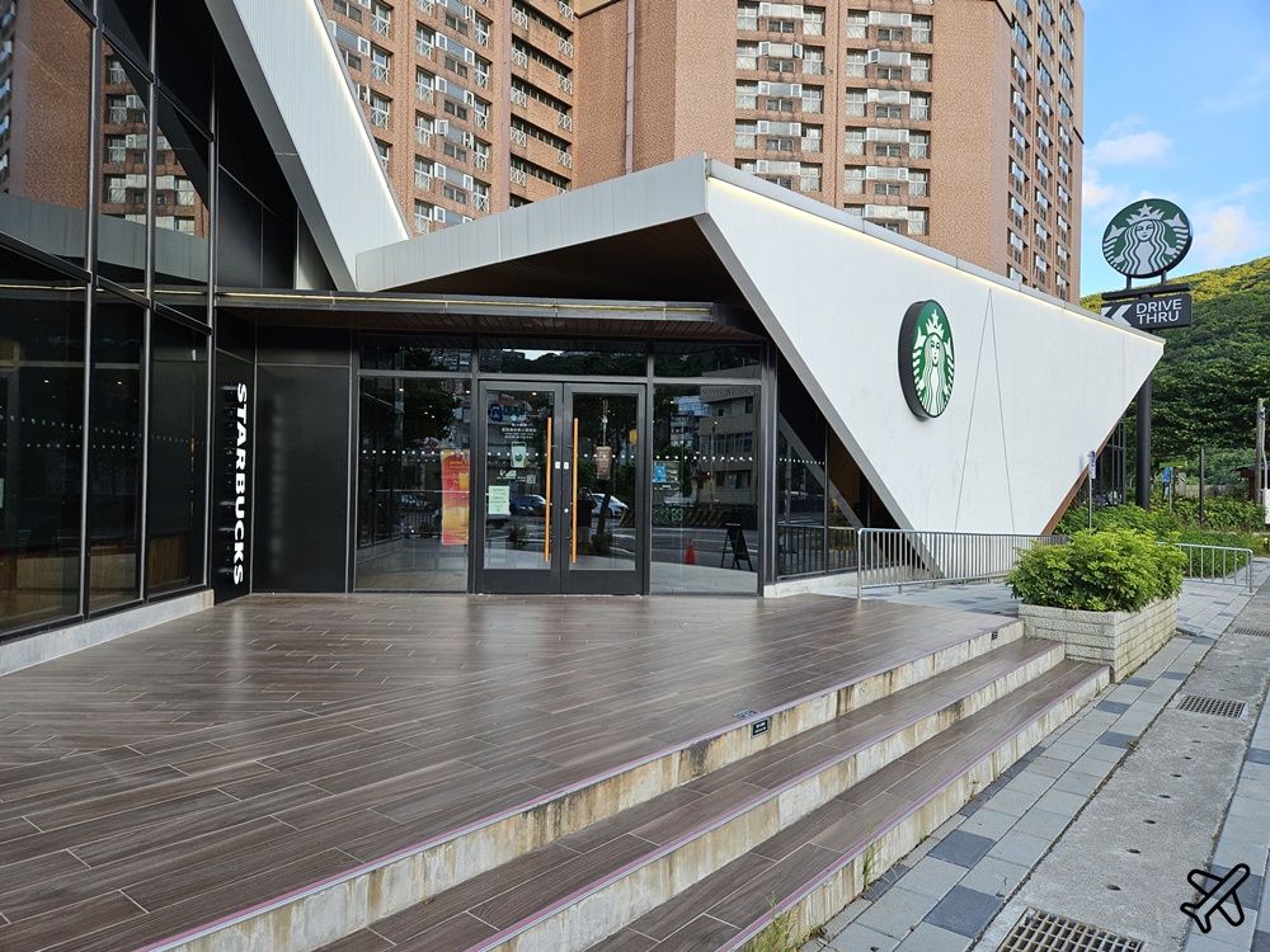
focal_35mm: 23
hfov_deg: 73.9
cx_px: 635
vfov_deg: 58.9
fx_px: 844
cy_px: 476
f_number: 1.8
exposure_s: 1/173
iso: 25
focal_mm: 5.4
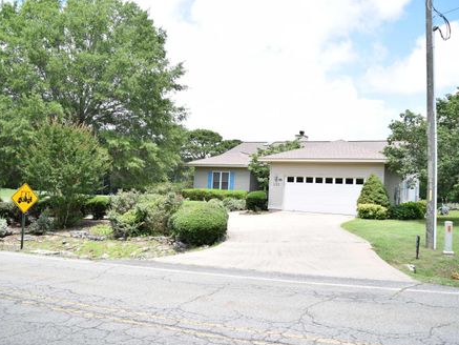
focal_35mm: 33
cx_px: 242
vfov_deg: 43.0
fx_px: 438
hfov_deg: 55.3
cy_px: 174
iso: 100
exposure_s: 1/400
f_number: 3.5
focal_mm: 20
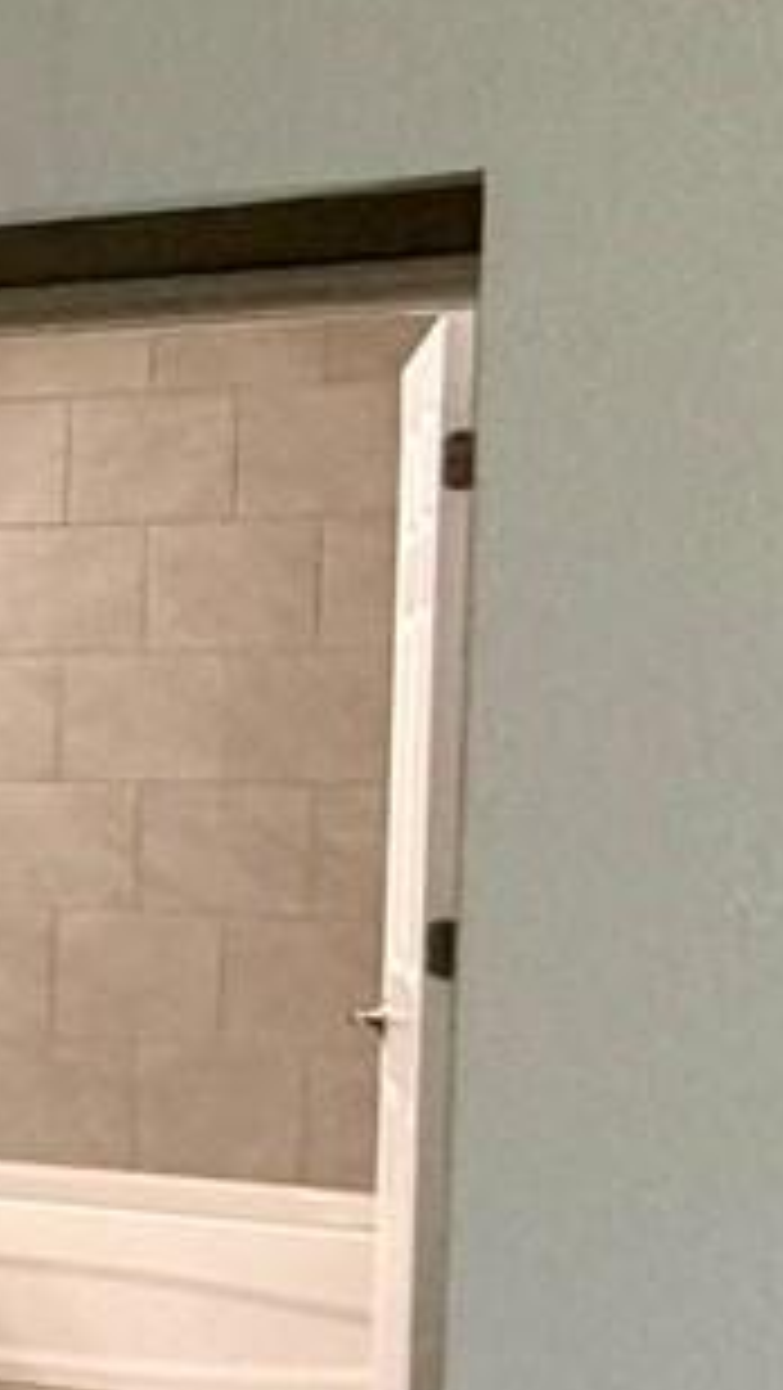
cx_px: -2196
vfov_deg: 26.8
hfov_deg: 8.6
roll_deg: -0.4
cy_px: 814
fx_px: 2914
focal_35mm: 79
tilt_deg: -1.1
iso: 320
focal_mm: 2.22
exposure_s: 1/60
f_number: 2.2
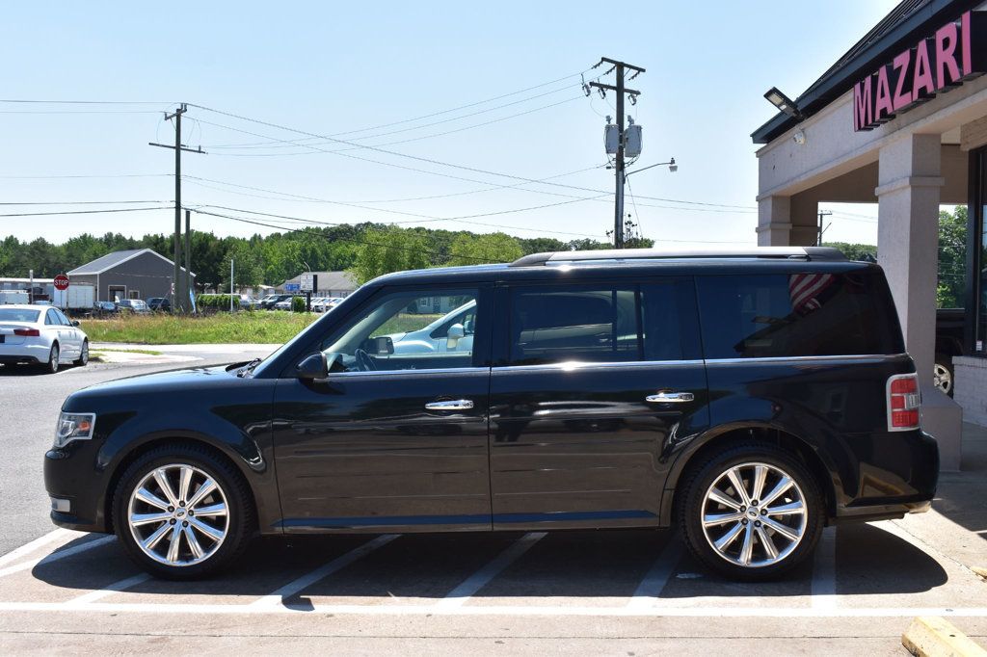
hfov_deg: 53.1
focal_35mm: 36
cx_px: 494
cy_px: 328
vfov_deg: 36.8
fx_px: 987
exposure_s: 1/400
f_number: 11
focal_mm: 24
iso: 400
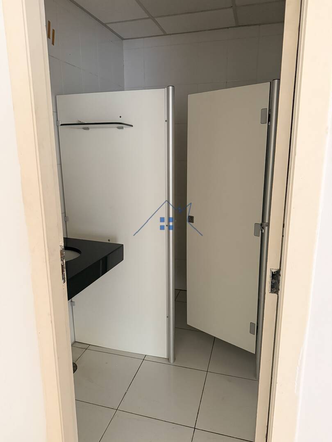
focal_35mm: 24
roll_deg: +0.2
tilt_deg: -12.0
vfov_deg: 71.6
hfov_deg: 56.8
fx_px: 307
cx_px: 166
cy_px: 221
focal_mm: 6.76
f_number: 1.78
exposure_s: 1/40
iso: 640
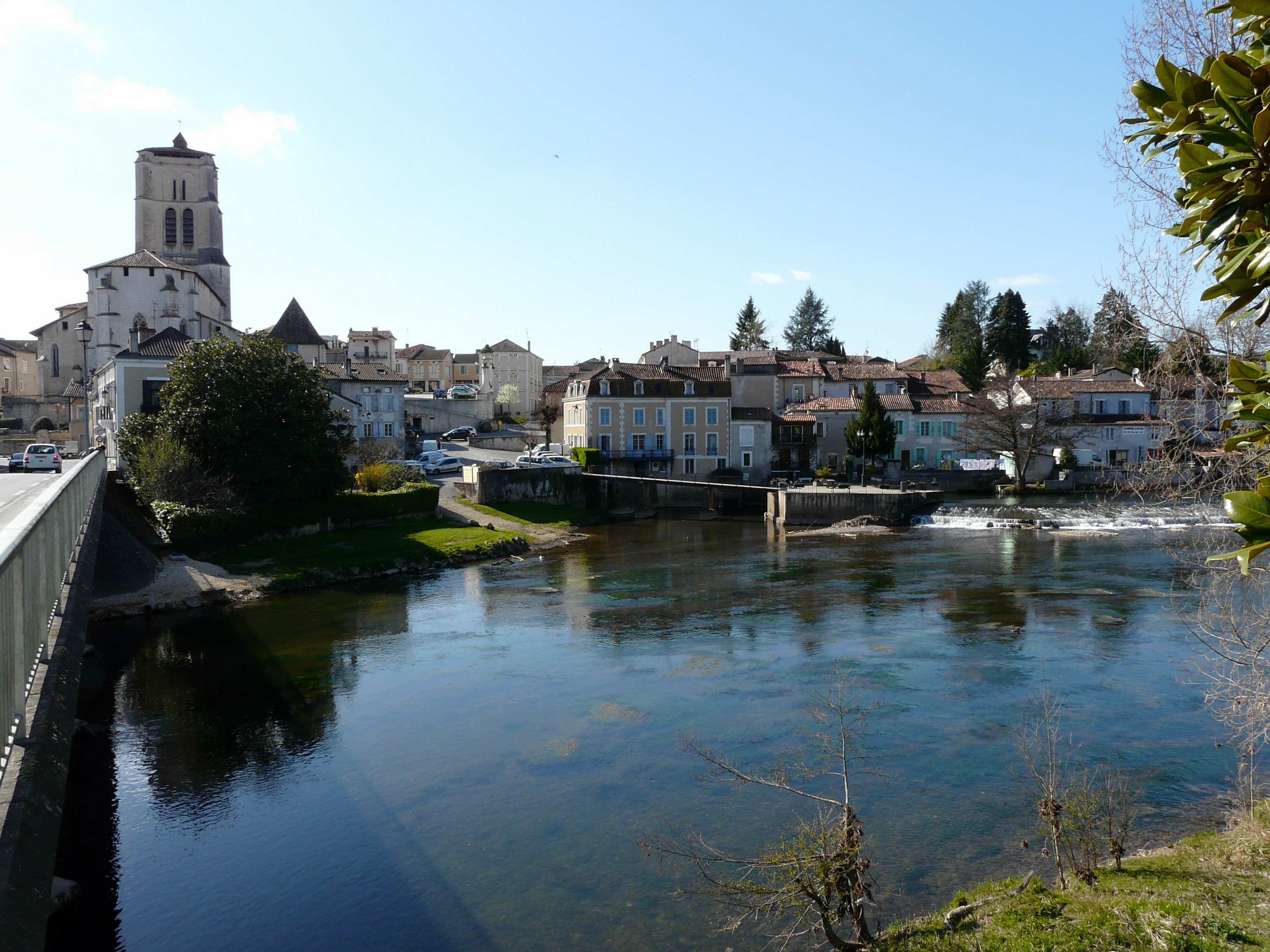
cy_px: 476
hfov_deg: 63.4
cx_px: 635
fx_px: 1027
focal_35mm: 28
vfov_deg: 49.7
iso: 100
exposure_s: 1/320
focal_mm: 4.6
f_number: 5.6
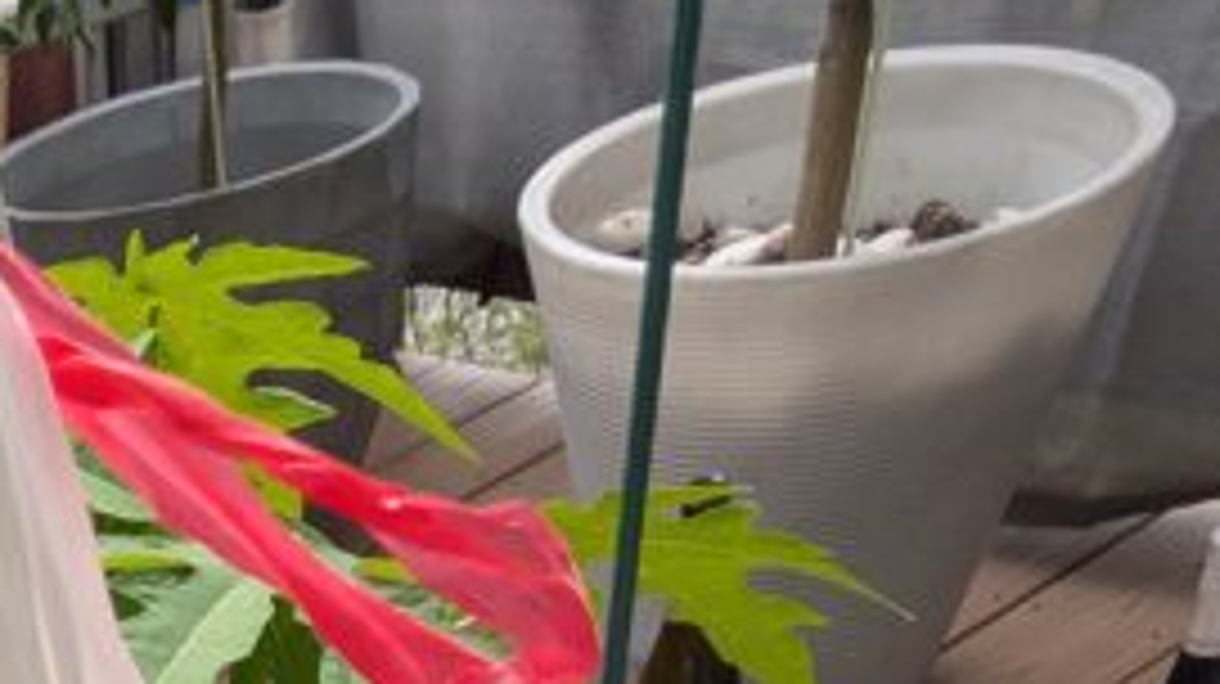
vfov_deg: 13.8
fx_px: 1875
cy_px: 1688
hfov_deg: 31.9
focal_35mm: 58
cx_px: -117
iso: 45
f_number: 1.7
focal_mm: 2.02
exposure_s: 1/907
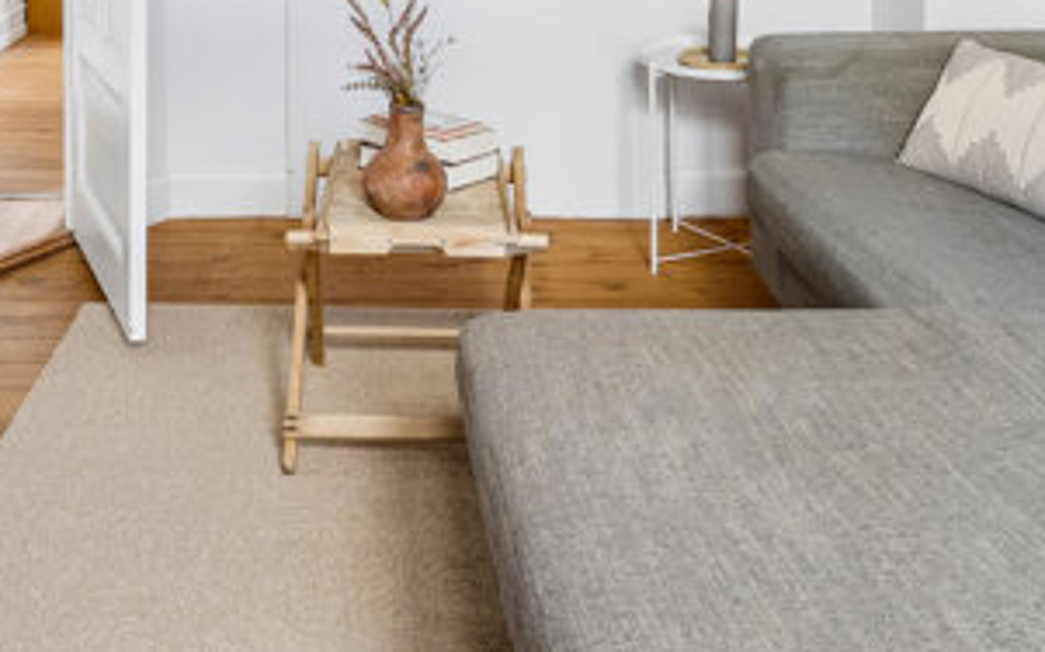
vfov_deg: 24.5
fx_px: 1318
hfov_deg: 43.2
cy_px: -182
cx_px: 476
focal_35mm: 46
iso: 400
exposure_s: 1/15
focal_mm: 11.4
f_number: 7.1
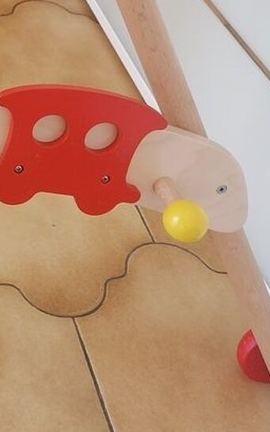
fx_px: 823
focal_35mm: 70
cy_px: 106
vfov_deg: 28.9
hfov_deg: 17.3
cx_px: -98
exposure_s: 1/33.3
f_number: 1.8
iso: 400
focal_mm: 5.4
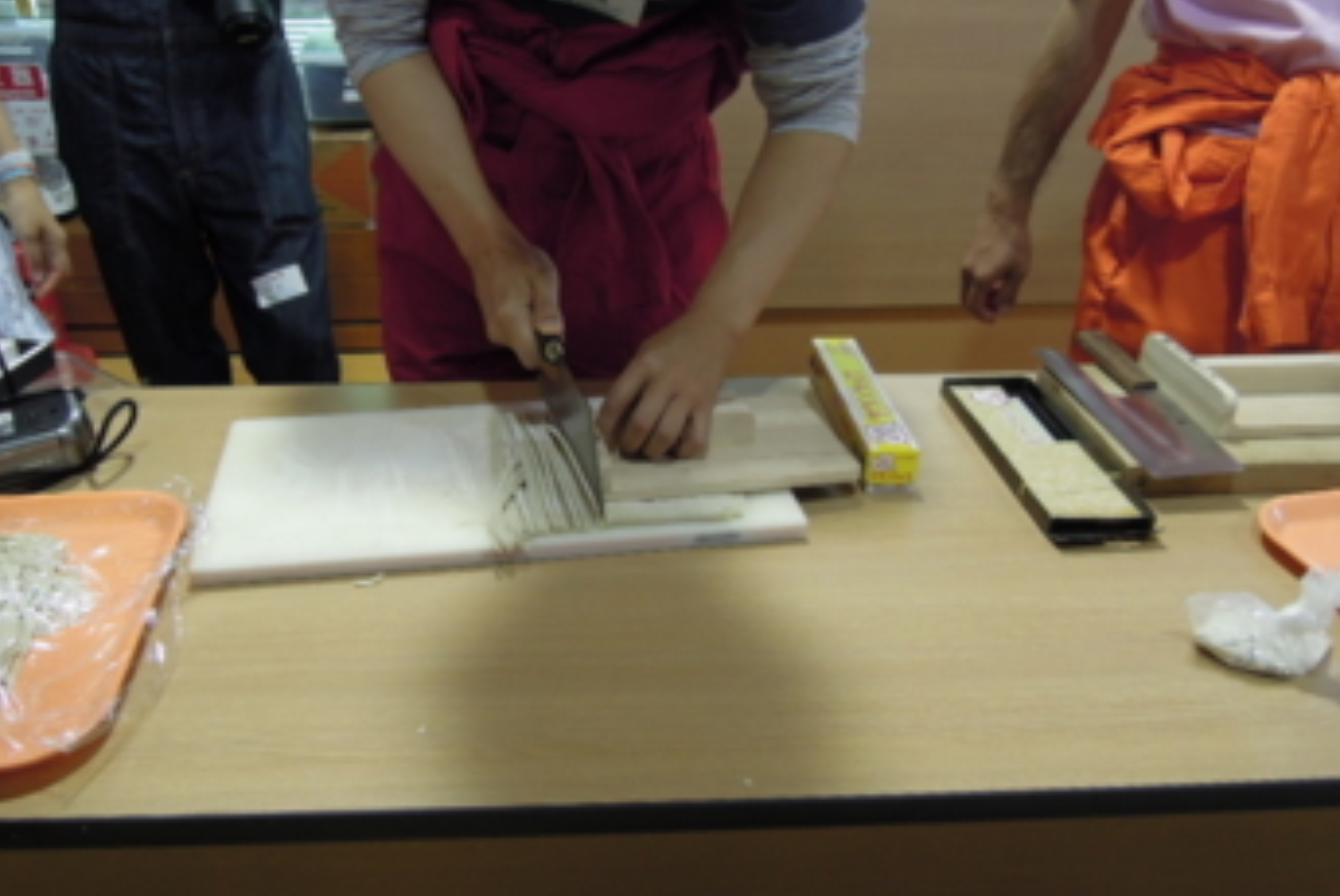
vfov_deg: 45.0
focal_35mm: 29
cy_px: 429
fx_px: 1080
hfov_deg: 63.4
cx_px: 584
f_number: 2.8
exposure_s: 1/60
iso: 160
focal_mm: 4.3
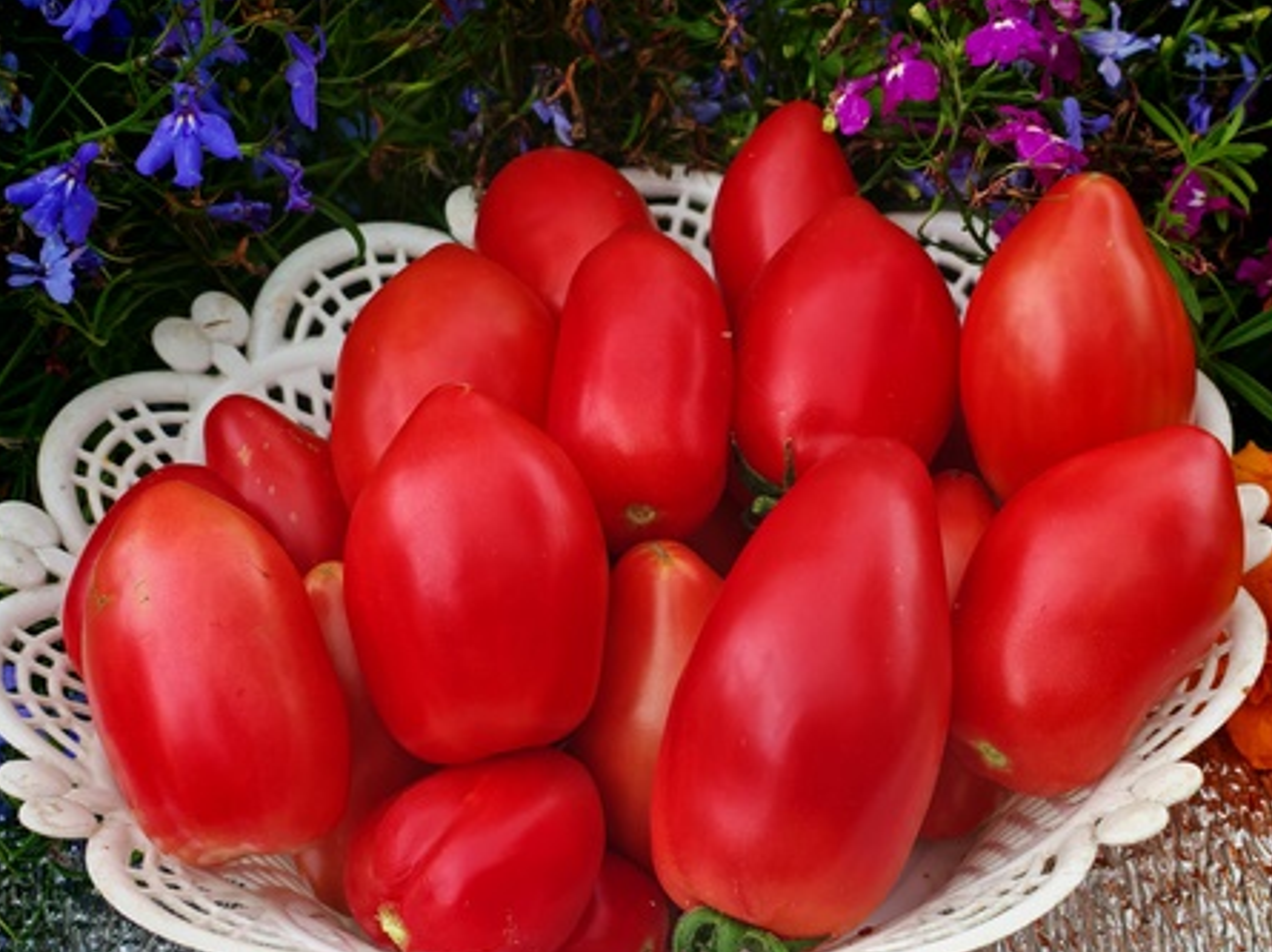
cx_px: 667
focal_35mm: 69
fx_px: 2533
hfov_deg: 28.2
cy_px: 507
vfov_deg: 21.3
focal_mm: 6.83
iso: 50
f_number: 2
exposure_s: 1/180
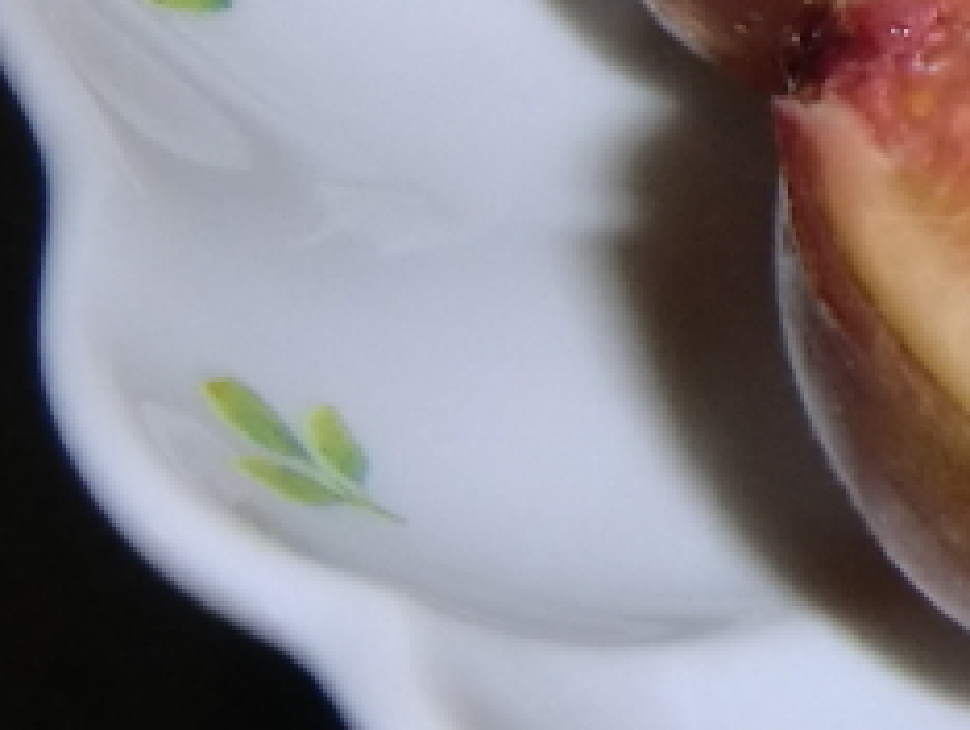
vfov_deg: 12.0
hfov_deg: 13.8
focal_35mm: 123
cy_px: 25
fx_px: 3450
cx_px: 1878
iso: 160
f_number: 3.2
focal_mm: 4.3
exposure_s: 1/60
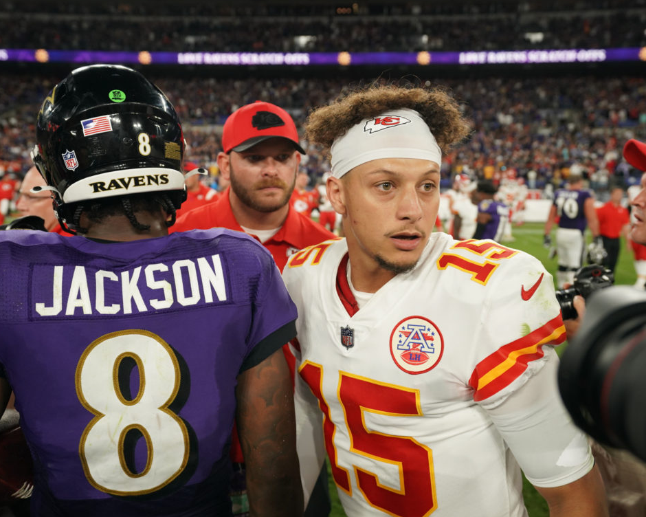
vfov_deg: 44.5
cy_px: 256
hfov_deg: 54.2
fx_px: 631
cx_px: 323
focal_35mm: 33
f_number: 3.5
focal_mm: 29
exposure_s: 1/1000
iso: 2000
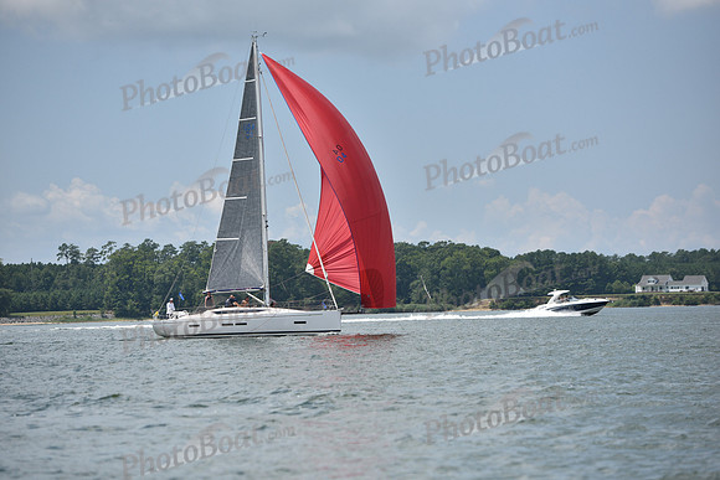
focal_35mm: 135
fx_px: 2701
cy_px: 240
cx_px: 360
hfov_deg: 15.2
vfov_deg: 10.2
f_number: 3.5
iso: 320
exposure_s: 1/8000
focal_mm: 135
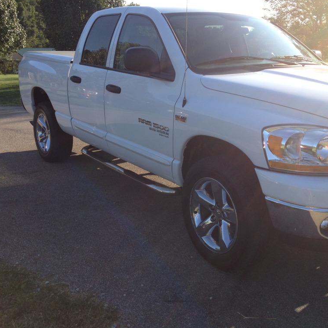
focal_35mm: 42
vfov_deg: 40.0
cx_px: 190
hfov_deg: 39.9
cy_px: 163
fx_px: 450
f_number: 2.4
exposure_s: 1/767
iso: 64
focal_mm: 4.3
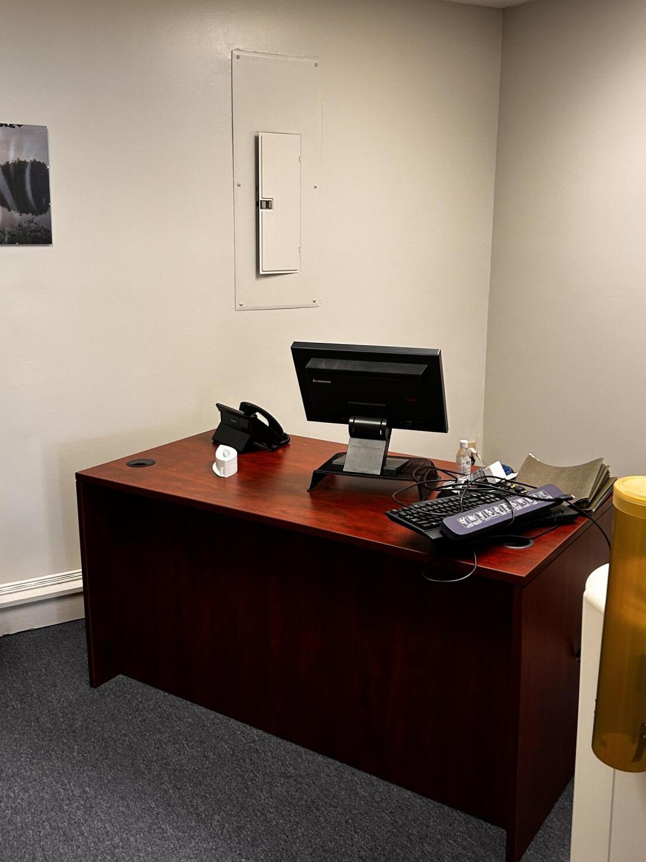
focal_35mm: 35
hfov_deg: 40.7
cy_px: 381
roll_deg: +0.7
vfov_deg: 52.5
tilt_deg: -10.1
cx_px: 335
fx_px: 871
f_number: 1.5
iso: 125
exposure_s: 1/60
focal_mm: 5.7
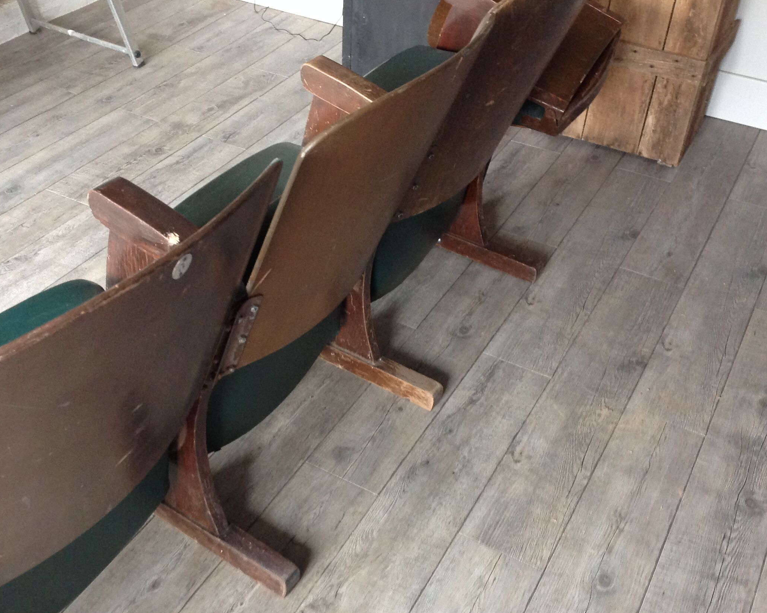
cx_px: 349
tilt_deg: -40.2
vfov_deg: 34.9
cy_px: 334
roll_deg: -1.7
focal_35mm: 43
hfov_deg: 42.9
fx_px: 976
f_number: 2.4
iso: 250
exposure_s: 1/15
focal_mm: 4.28
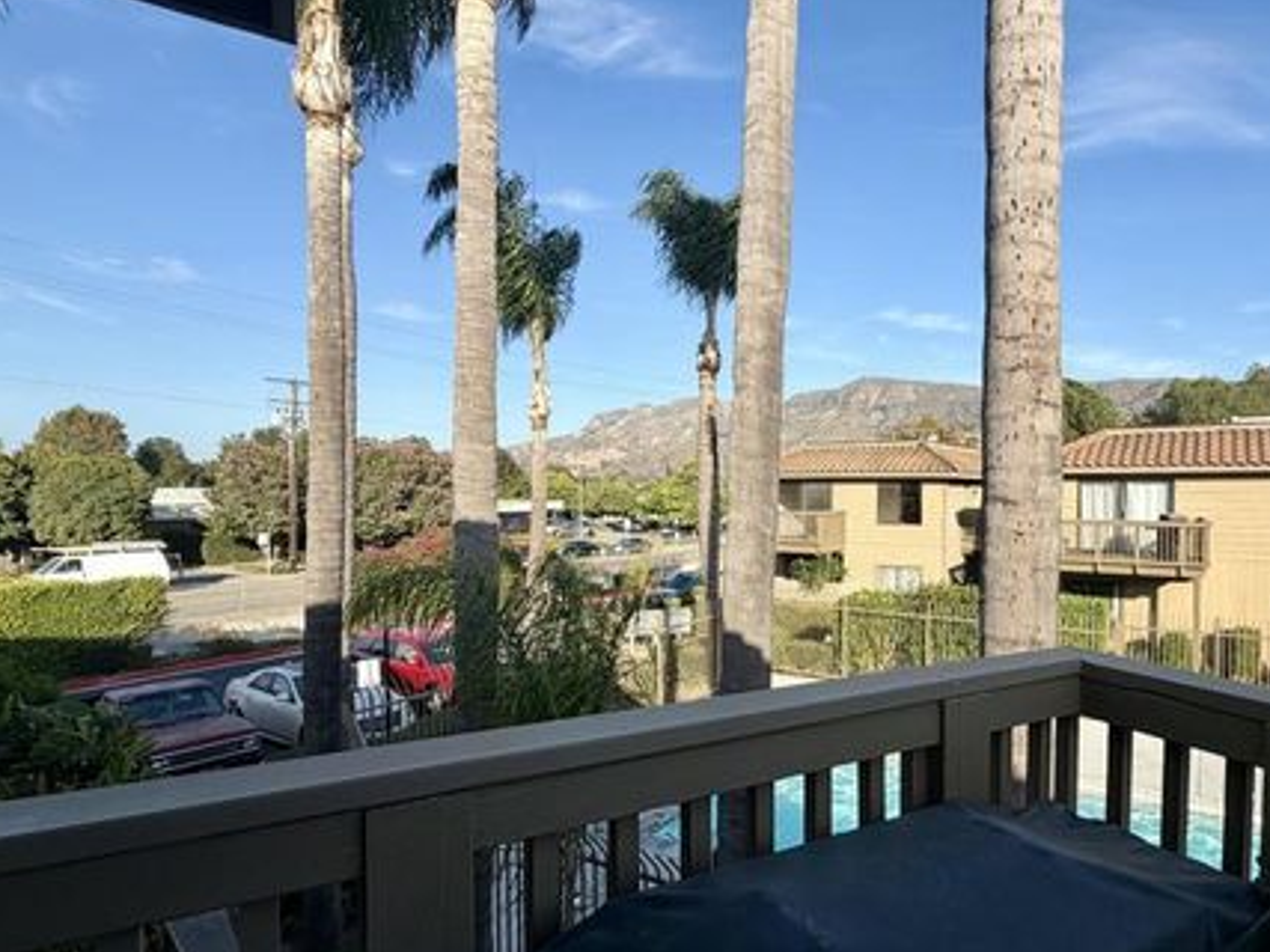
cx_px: 794
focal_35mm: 21
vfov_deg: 63.4
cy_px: 503
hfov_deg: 77.6
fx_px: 770
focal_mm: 2.22
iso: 25
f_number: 2.2
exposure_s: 1/770
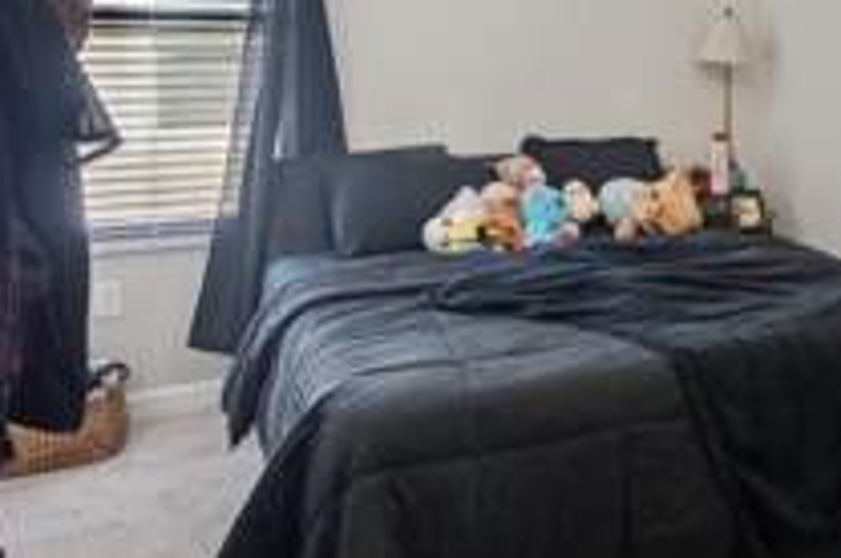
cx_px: 772
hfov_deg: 46.4
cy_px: 87
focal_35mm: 37
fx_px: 863
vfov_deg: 34.4
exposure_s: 1/6
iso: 400
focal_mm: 16
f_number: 8
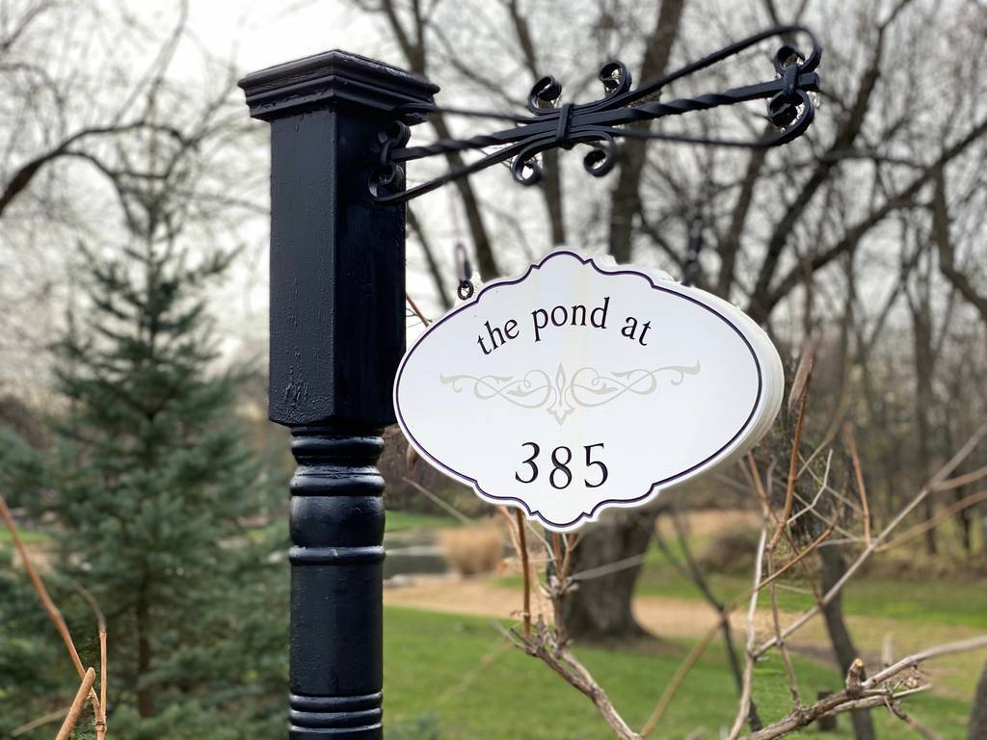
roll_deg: +0.8
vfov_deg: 28.0
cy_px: 370
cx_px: 494
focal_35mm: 52
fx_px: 1483
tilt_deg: +4.4
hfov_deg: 36.8
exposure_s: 1/480
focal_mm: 6
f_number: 2
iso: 20
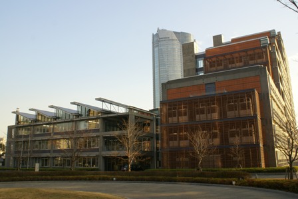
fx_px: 273
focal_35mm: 33
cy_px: 100
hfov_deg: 57.2
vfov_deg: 40.0
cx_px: 149
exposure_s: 1/60
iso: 100
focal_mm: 22
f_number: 8
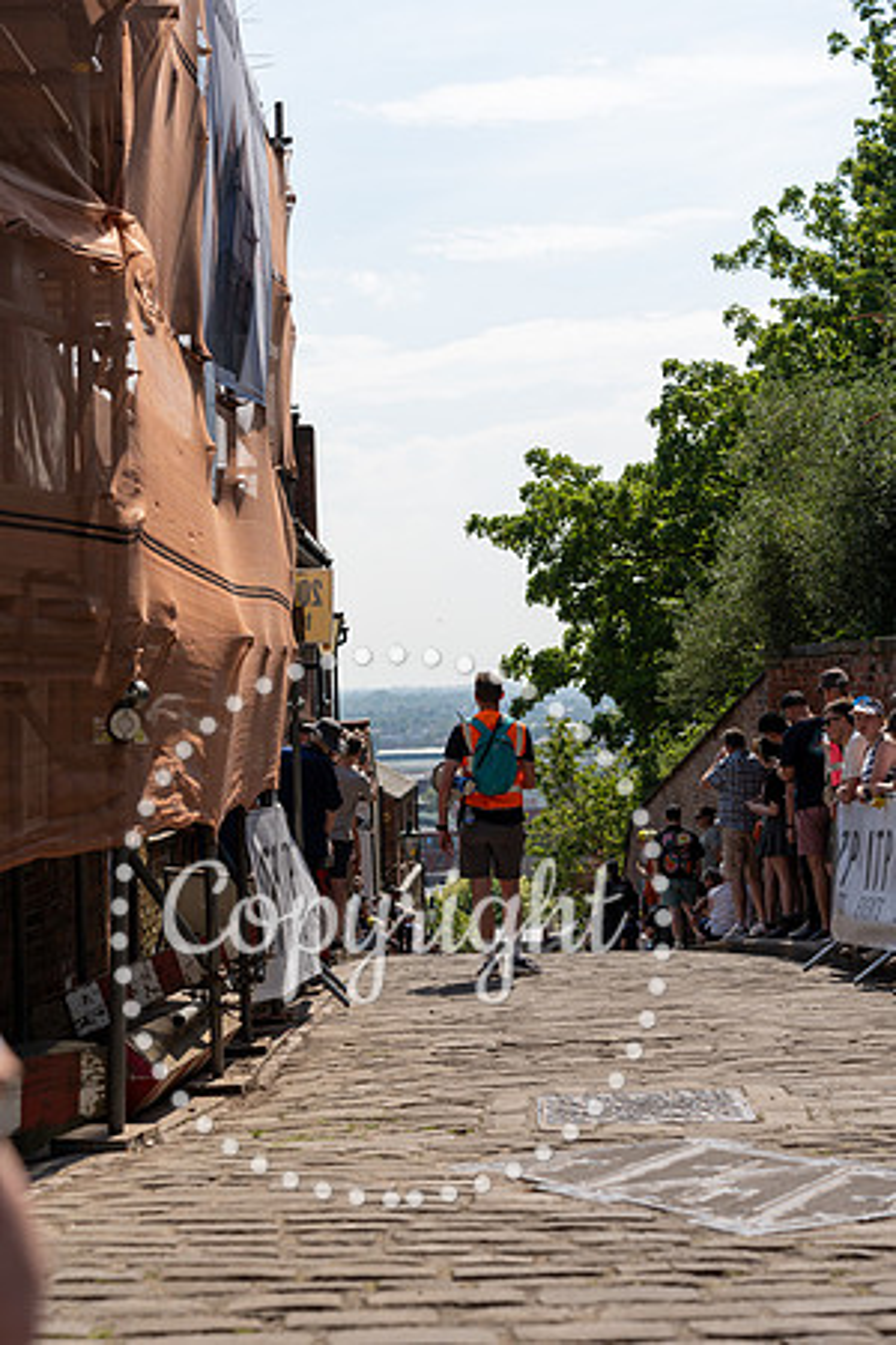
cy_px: 672
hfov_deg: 21.9
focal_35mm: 62
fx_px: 2314
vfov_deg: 32.4
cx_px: 448
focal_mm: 62
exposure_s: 1/1600
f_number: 4.5
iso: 160
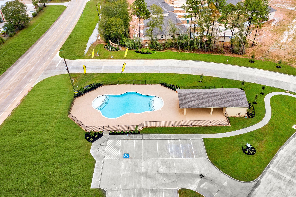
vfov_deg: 46.4
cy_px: 98
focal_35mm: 28
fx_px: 230
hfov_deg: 65.5
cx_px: 148
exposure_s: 1/120
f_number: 4.5
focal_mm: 10.26
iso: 100
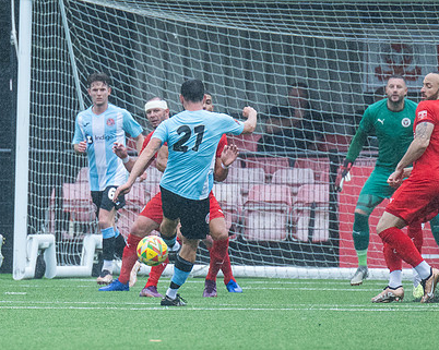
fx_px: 12555
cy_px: 327
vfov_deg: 1.6
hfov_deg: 2.0
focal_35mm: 967
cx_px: 75
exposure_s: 1/1600
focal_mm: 280
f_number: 4
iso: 1000
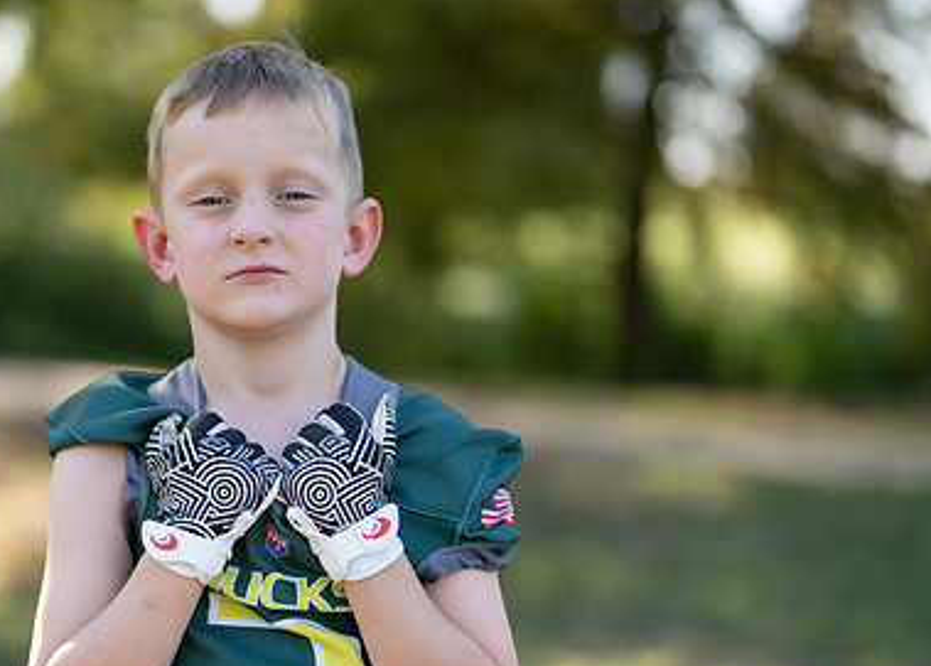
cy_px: 439
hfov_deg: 22.5
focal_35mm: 88
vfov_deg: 16.2
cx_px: 259
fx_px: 2328
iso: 100
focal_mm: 50
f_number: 1.2
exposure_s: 1/1250
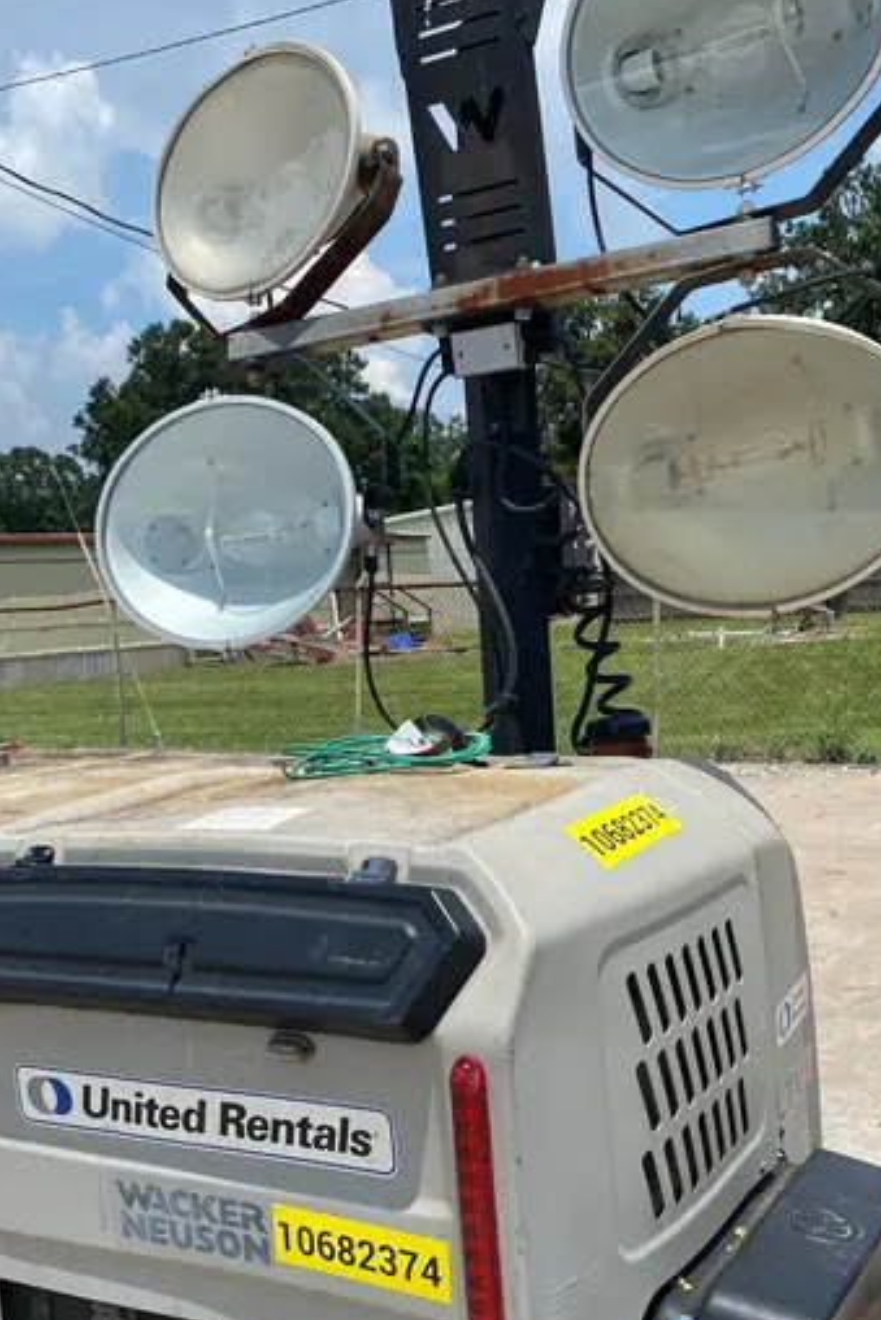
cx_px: 460
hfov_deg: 34.2
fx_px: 1431
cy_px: 856
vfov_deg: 48.9
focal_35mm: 39
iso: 32
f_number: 1.8
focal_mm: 4.25
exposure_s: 1/3610
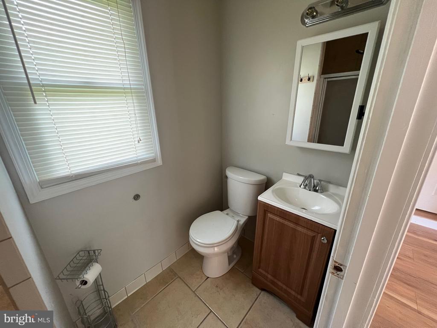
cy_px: 164
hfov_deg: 106.2
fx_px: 164
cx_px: 218
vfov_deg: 89.9
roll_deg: +1.2
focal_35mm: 13
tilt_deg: -19.3
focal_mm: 1.57
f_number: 1.8
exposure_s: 1/60
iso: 250
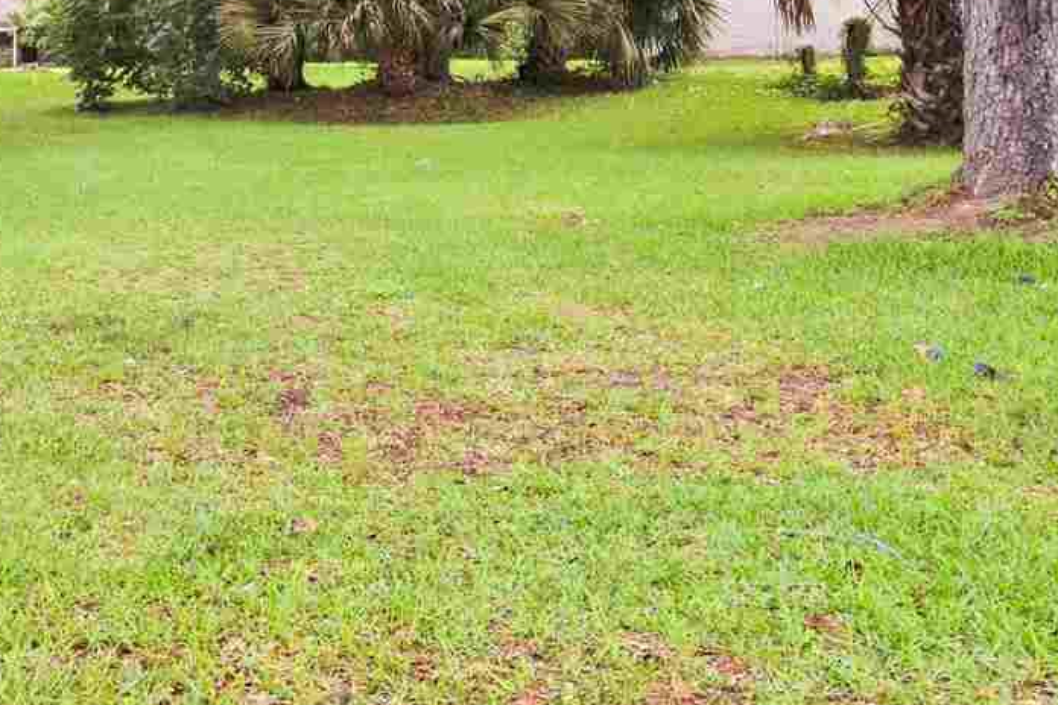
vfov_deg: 25.8
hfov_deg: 34.8
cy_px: 16
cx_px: -71
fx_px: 1469
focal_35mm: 50
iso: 400
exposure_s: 1/125
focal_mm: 17
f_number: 11
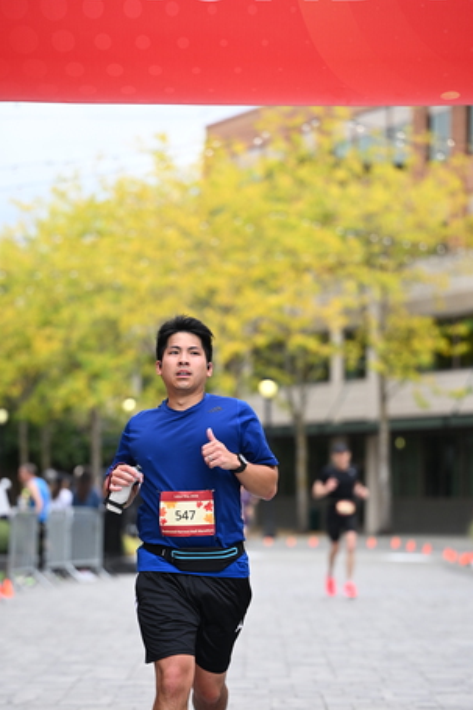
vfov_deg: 14.8
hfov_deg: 9.9
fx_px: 2741
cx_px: 205
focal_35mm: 139
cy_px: 420
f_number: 2.8
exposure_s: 1/2000
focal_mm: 115
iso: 640
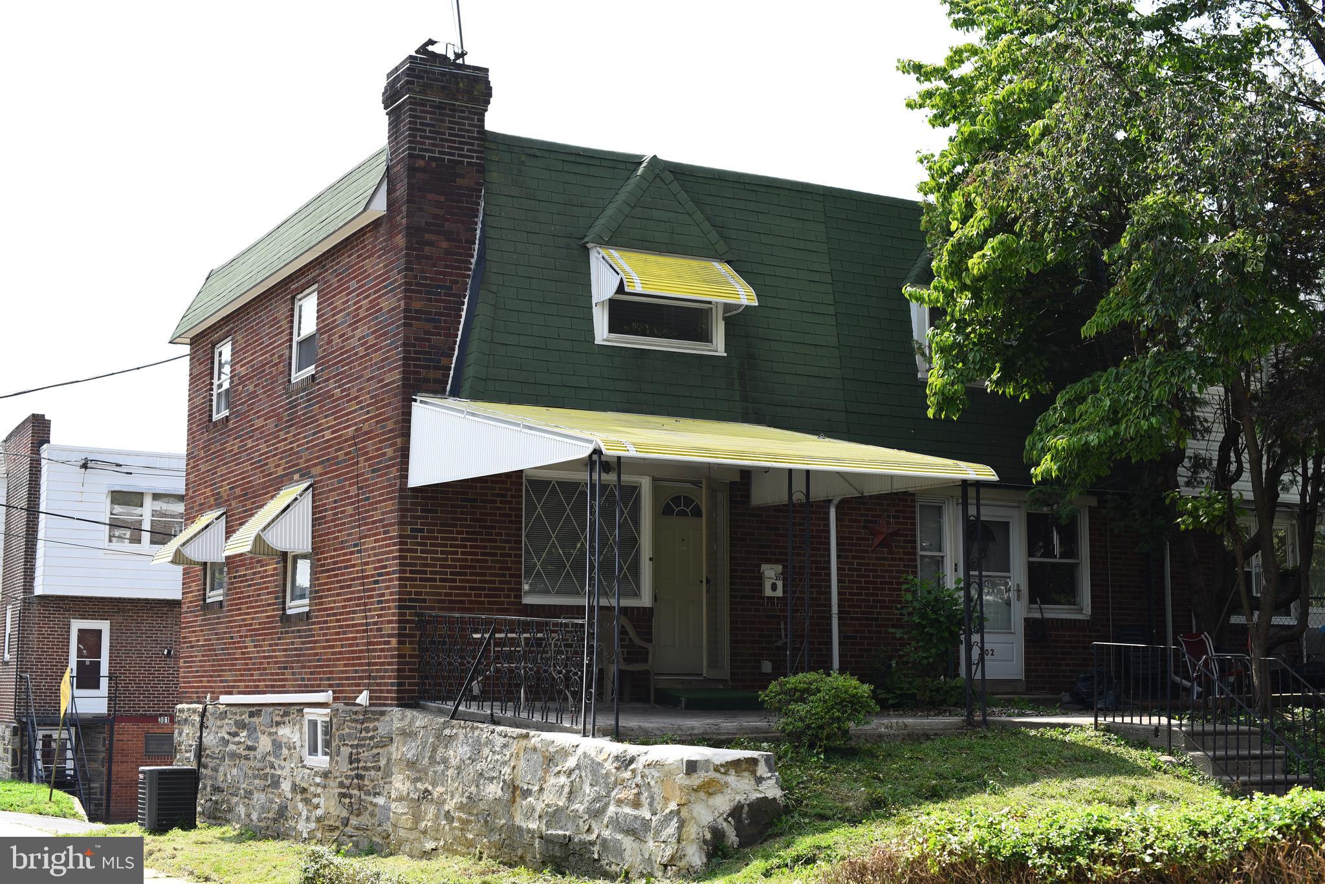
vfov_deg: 27.0
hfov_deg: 39.6
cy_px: 442
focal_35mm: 50
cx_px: 662
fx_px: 1841
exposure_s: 1/250
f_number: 5.6
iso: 100
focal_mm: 50
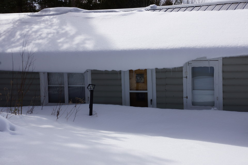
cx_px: 124
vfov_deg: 20.1
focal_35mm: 68
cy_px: 82
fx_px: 465
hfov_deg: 29.9
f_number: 13
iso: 100
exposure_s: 1/250
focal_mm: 45
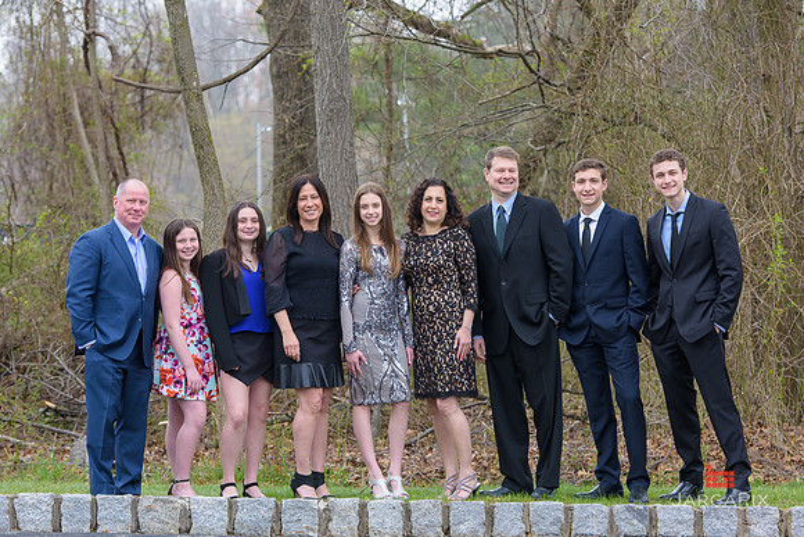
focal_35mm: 127
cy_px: 294
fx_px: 2839
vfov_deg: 10.8
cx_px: 402
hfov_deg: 16.1
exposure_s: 1/500
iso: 400
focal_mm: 116
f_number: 5
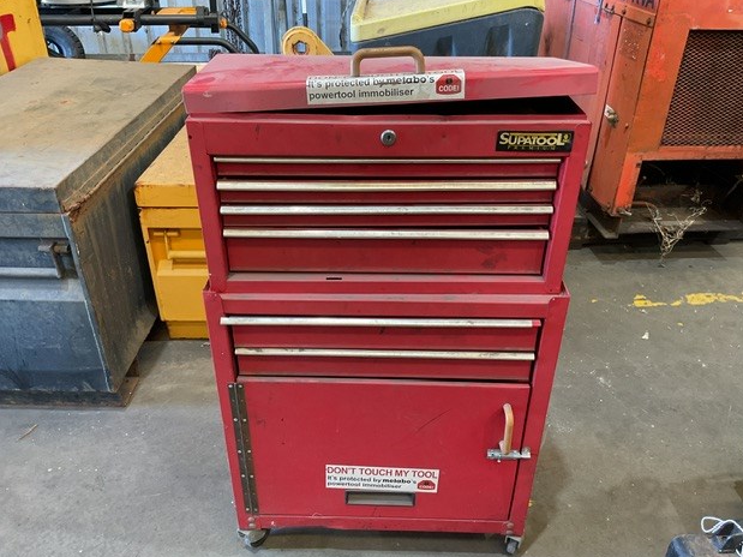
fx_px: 644
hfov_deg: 60.0
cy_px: 283
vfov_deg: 46.8
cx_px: 383
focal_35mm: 30
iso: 160
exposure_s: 1/60
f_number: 1.8
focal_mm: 3
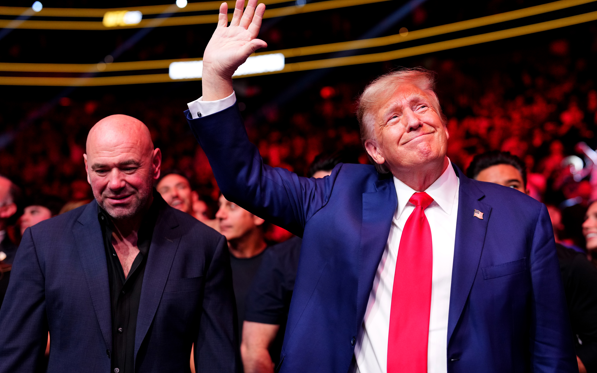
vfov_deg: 25.3
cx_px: 298
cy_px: 187
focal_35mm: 51
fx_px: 830
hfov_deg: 39.6
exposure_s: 1/640
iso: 2000
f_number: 2.2
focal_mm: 50
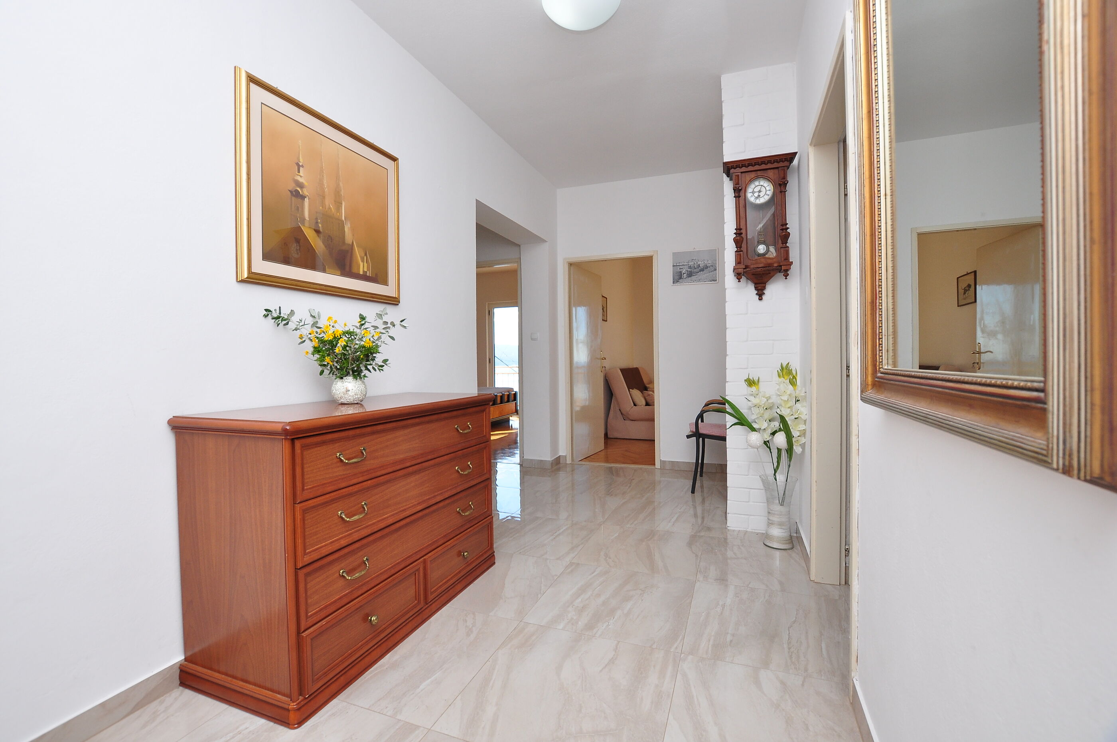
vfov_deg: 77.2
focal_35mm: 15
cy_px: 371
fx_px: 465
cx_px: 558
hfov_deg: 100.5
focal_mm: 10
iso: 320
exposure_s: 1/200
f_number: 8
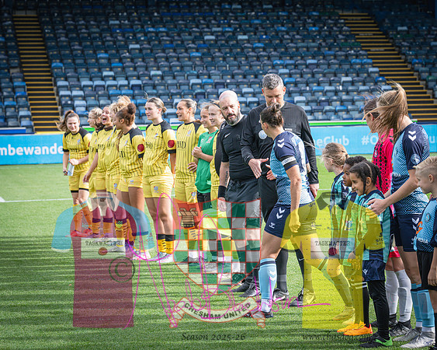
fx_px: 1443
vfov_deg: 13.8
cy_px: 144
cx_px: 242
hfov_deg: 17.2
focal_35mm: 112
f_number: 5
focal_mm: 82
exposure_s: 1/800
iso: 400
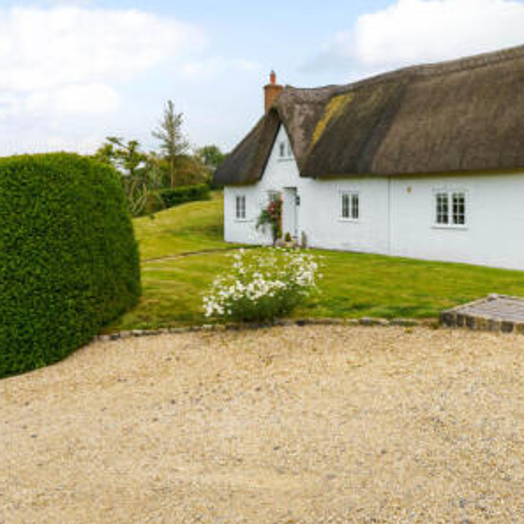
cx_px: 414
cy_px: 202
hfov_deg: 51.0
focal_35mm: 30
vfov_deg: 53.5
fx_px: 514
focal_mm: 16
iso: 320
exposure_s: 1/200
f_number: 13
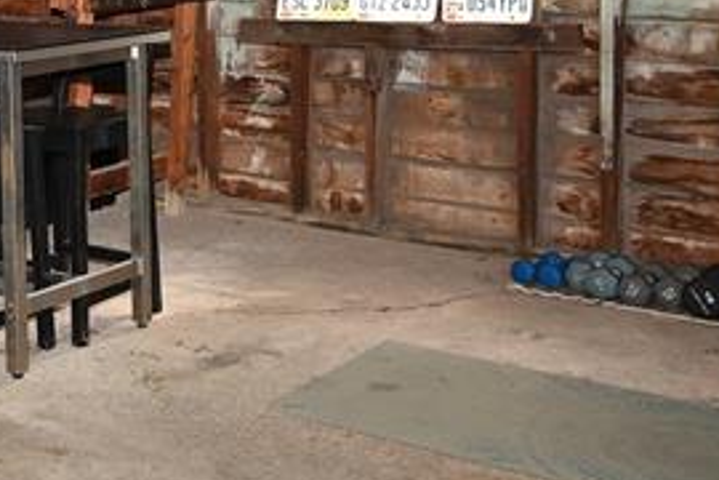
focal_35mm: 53
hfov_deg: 32.3
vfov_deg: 23.9
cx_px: -104
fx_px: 1058
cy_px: -43
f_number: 5.6
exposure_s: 1/60
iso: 160
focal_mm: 14
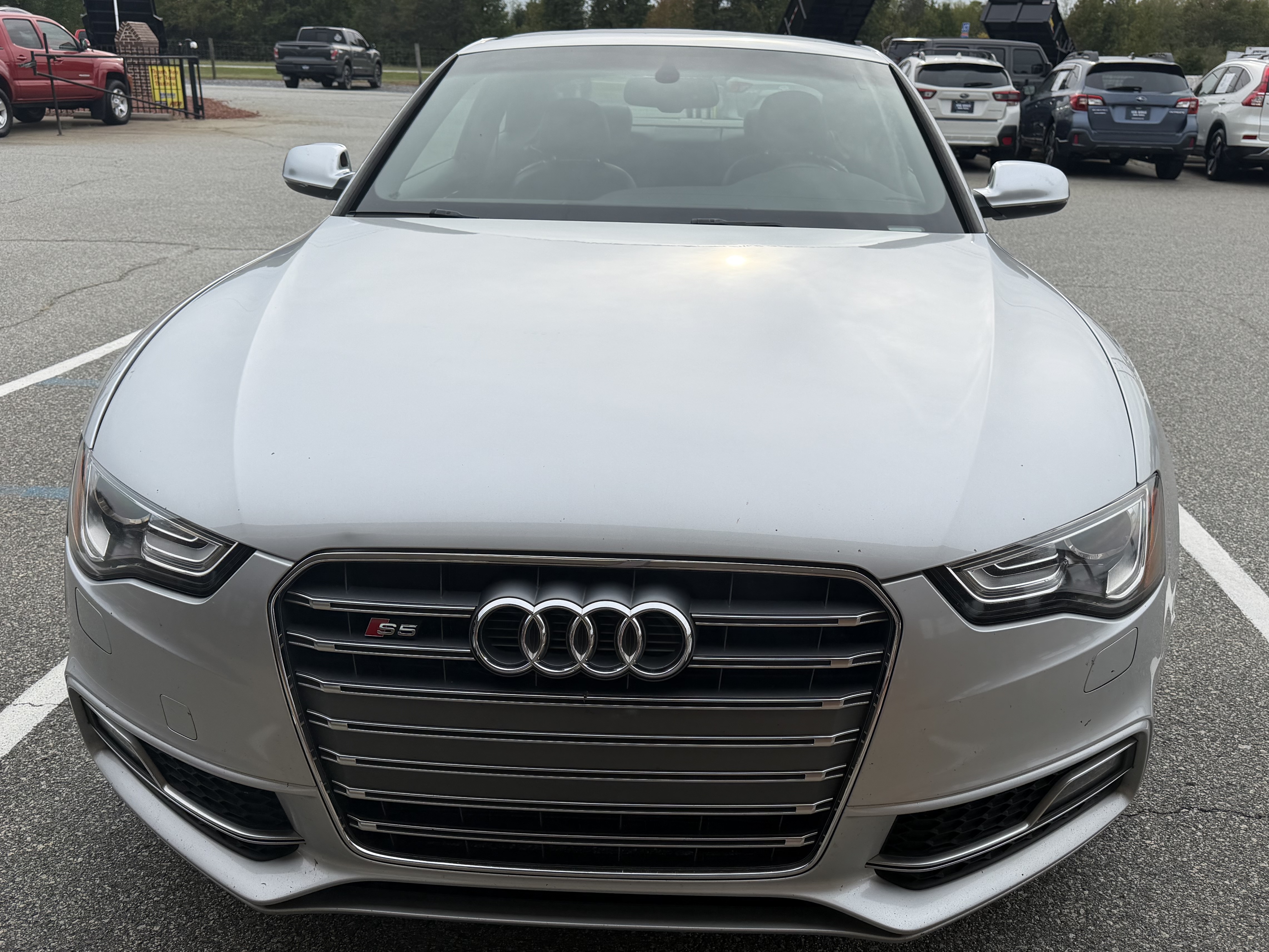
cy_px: 483
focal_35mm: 30
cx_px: 669
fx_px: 1100
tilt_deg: -21.1
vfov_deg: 46.8
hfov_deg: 59.9
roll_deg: -1.3
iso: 80
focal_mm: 6.76
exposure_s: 1/2232
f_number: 1.78
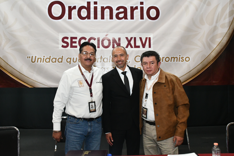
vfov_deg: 40.0
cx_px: 117
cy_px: 78
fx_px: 214
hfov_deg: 57.2
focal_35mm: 33
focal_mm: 22
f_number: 10
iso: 3600
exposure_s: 1/50
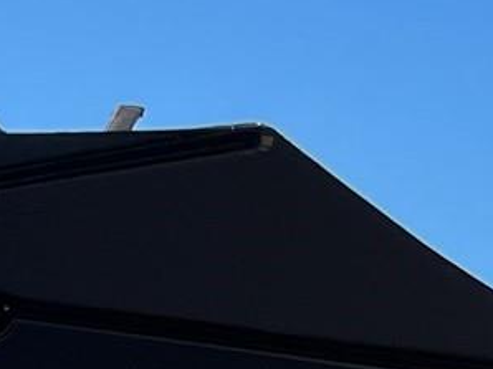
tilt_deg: -5.5
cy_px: 1135
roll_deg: -0.5
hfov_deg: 10.3
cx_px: -536
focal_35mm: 176
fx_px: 2505
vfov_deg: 7.4
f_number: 1.5
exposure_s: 1/1135
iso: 50
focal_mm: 5.7
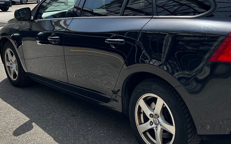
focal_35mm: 48
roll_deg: +1.3
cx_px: 176
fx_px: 302
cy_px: 63
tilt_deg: -14.5
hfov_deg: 40.5
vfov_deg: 26.8
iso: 50
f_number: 1.5
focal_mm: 5.7
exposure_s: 1/957
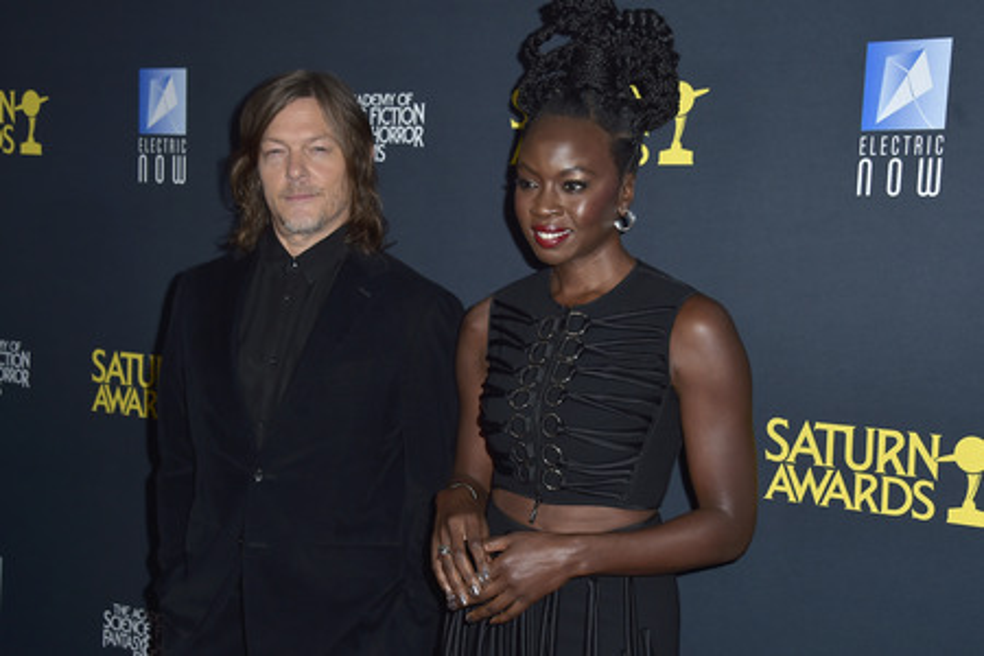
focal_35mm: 55
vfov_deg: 24.6
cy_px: 328
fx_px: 1503
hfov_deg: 36.2
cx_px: 492
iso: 250
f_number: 6.3
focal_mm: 55
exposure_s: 1/250
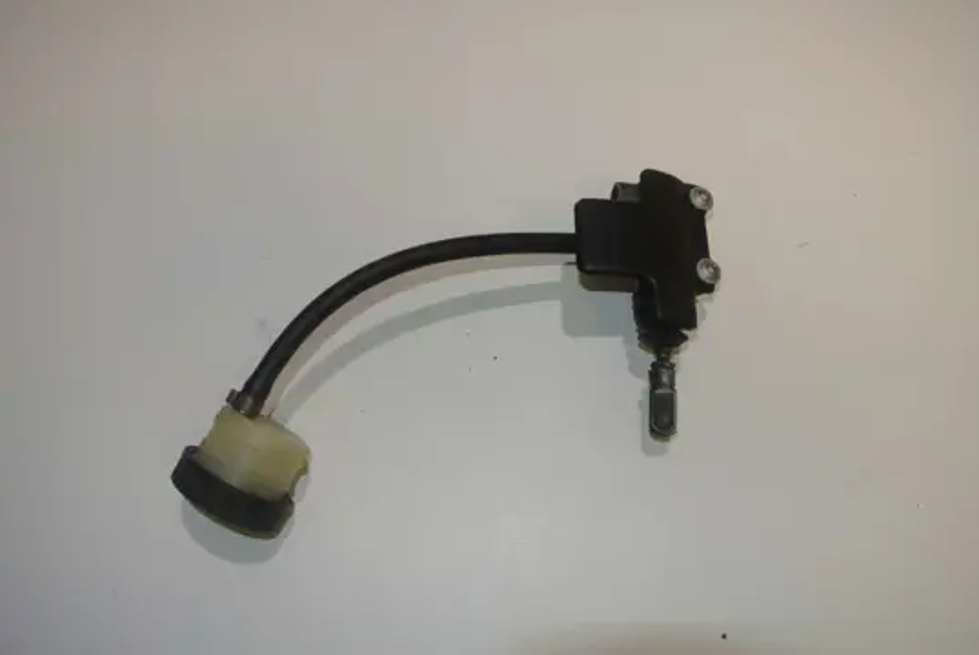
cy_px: 328
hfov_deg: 63.6
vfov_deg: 45.1
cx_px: 490
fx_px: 789
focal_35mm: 29
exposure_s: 1/60
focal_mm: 11
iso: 200
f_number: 4
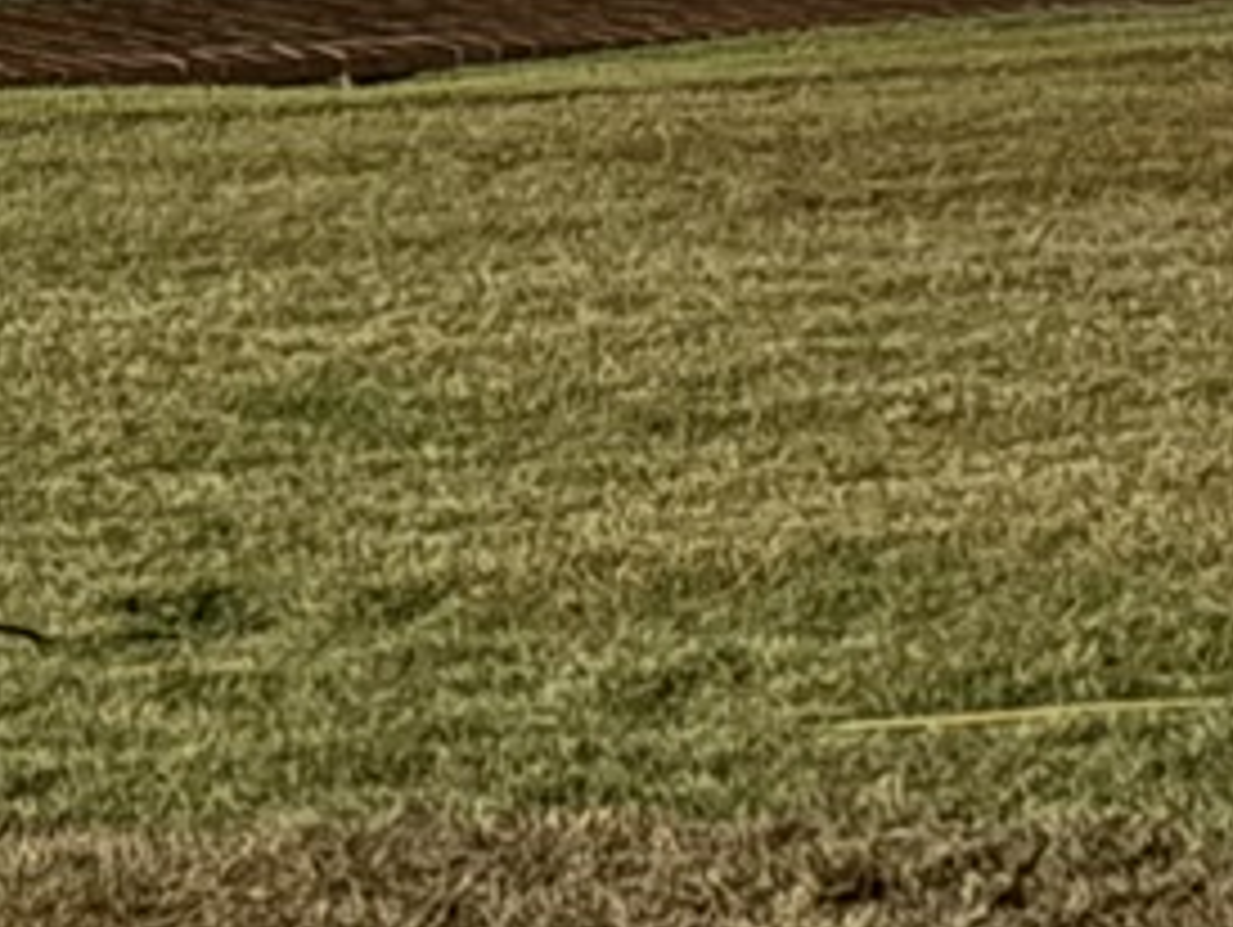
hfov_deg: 10.2
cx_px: 603
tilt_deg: +5.5
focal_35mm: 194
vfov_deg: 7.2
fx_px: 6916
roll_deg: +1.2
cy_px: -1210
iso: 640
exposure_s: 1/9
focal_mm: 5.96
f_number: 1.6
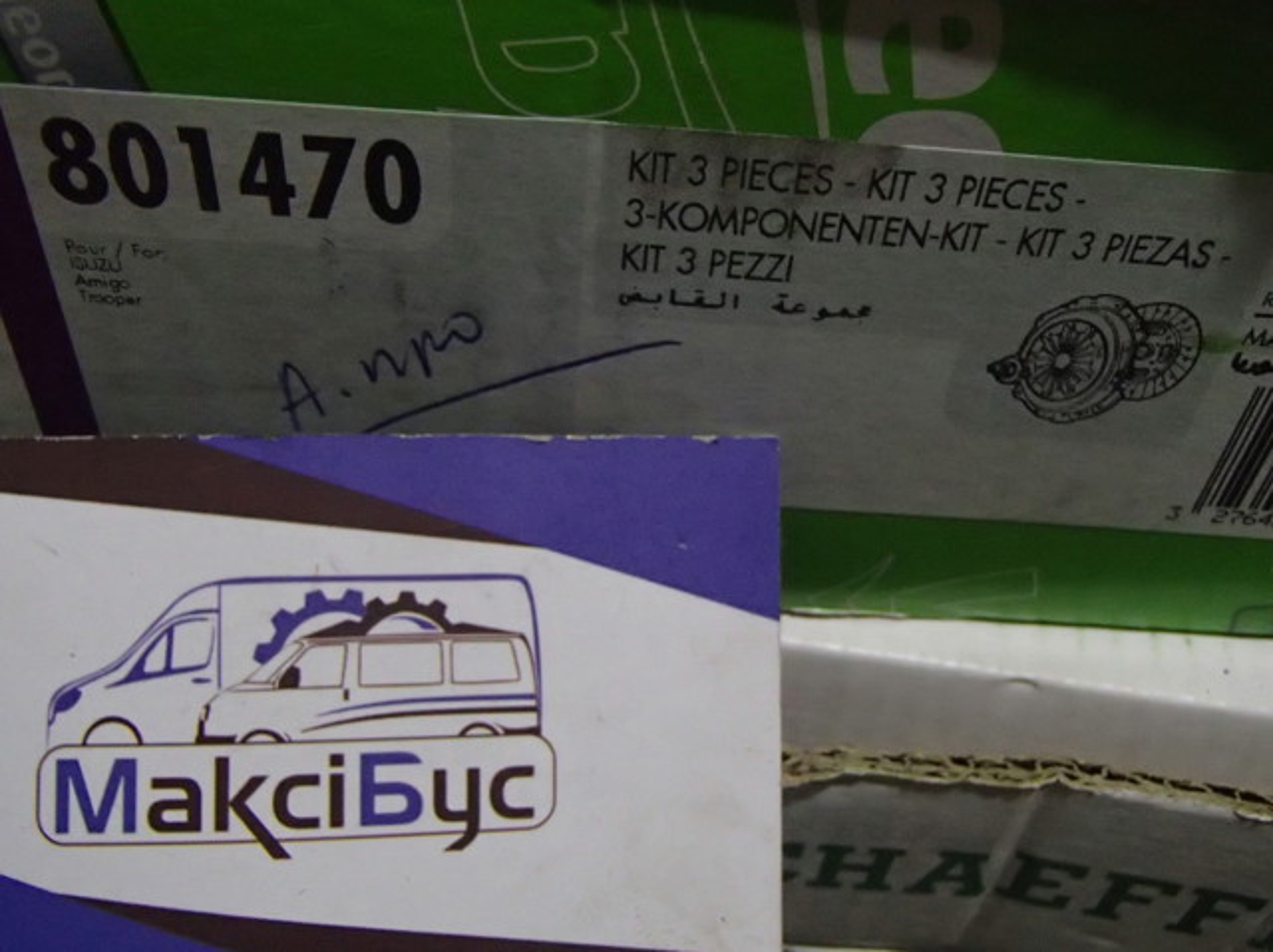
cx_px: 636
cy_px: 476
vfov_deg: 38.6
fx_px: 1360
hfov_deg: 50.2
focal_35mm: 37
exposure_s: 1/25
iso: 1600
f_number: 4.7
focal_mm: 6.64
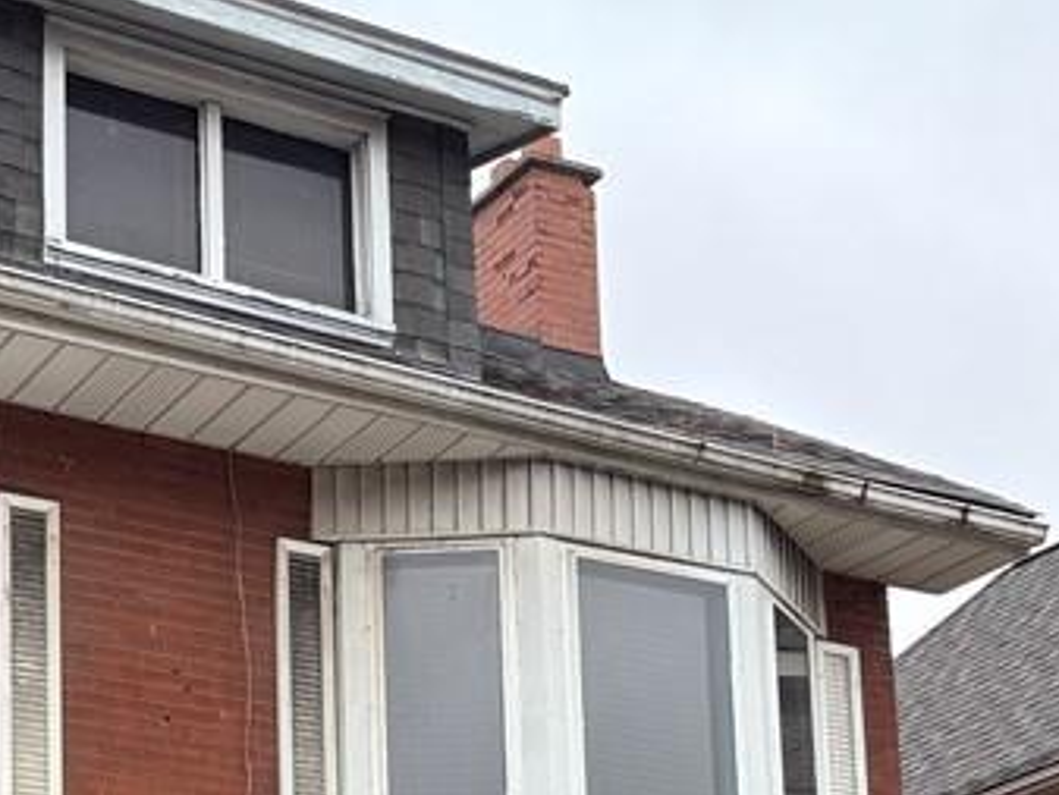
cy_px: 1053
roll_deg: +0.9
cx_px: 170
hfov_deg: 24.2
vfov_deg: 17.4
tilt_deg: +11.2
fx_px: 2418
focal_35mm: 79
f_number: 1.6
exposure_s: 1/945
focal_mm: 5.96
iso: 64
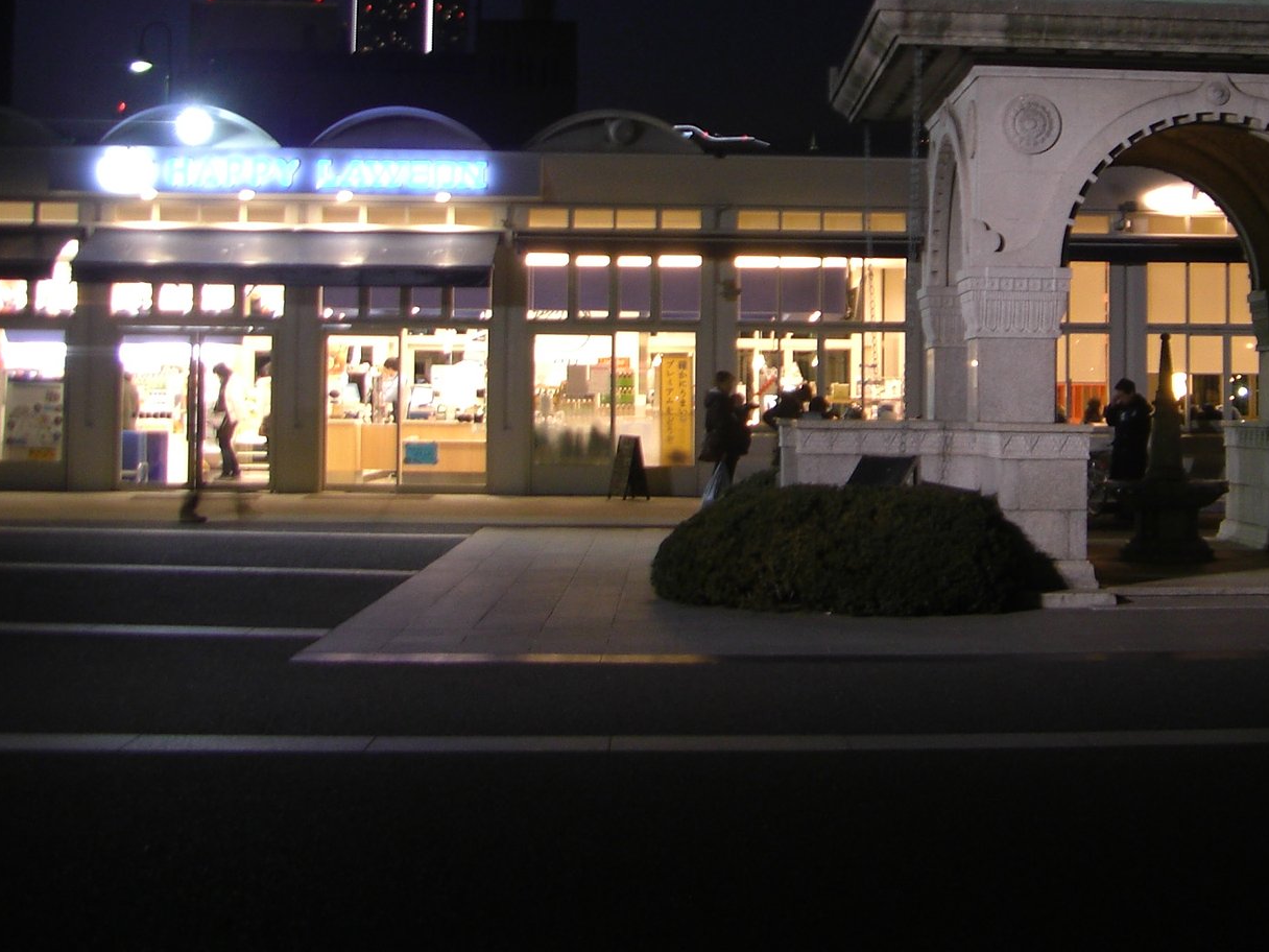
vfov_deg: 22.7
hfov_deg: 29.7
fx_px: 2346
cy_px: 217
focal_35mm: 64
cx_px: 962
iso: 50
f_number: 3.4
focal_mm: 6.3
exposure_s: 1/2
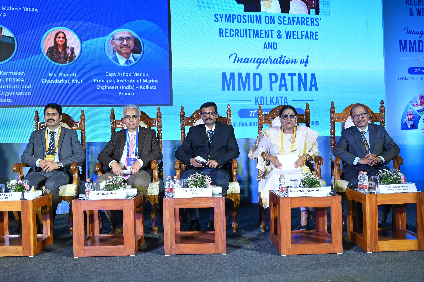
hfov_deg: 49.6
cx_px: 212
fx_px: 459
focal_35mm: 39
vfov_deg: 34.2
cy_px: 141
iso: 1000
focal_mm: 39
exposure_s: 1/200
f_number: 4
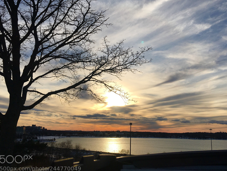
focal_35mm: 36
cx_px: 130
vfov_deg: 39.6
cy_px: 76
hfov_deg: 51.2
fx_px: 236
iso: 25
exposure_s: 1/3846
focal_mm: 4.15
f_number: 2.2
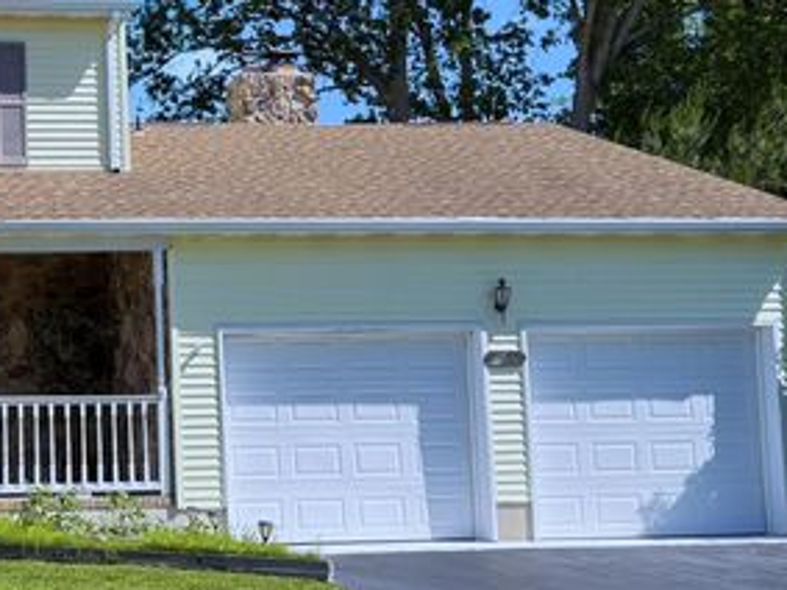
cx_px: -36
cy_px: 198
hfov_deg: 21.8
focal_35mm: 86
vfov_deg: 17.1
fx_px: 1954
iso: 64
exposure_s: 1/3311
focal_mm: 6.76
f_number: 1.78
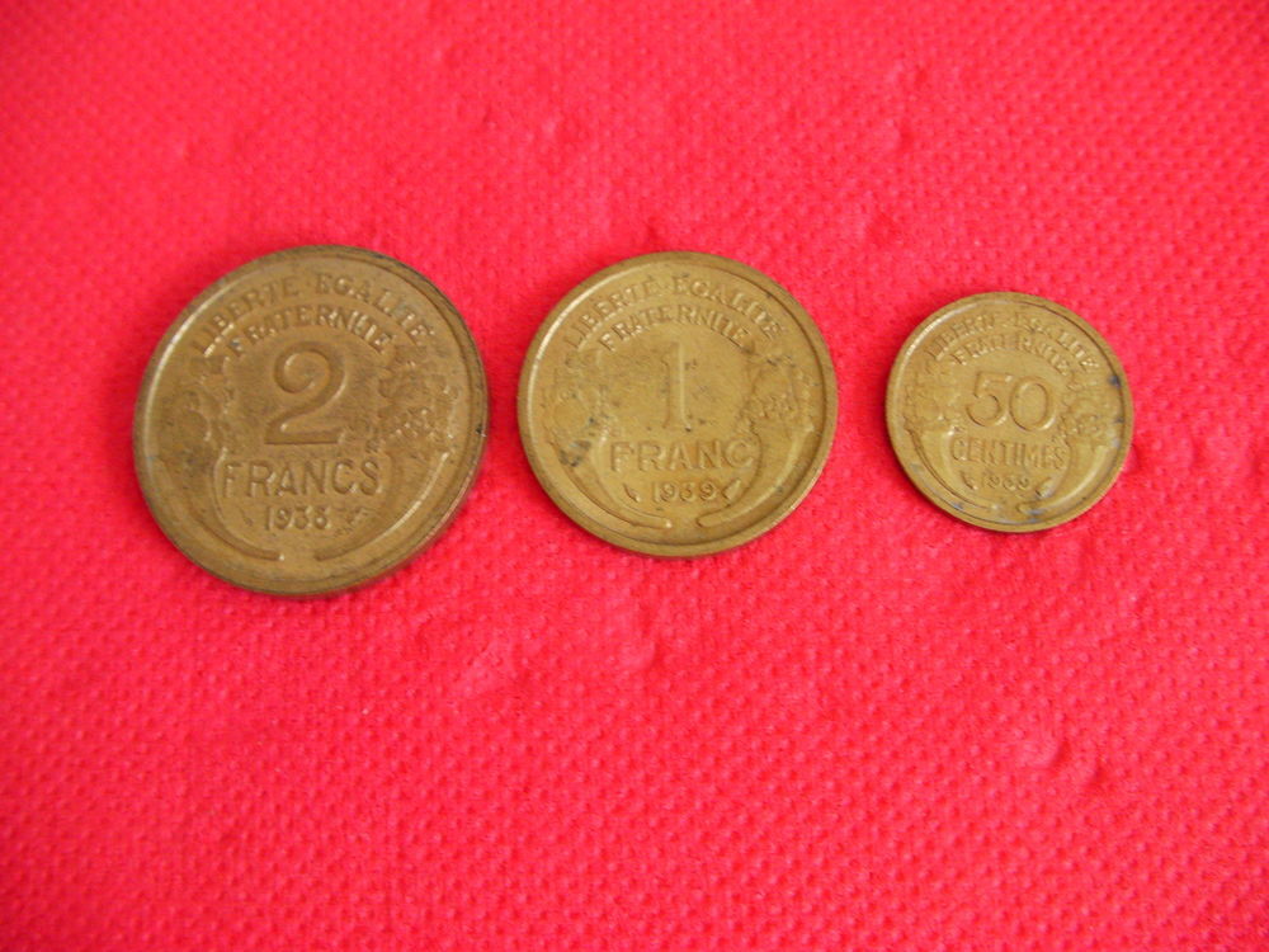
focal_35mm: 38
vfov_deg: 37.7
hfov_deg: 49.0
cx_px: 634
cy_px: 476
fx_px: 1393
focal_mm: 6.3
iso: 131
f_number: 3.5
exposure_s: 1/30
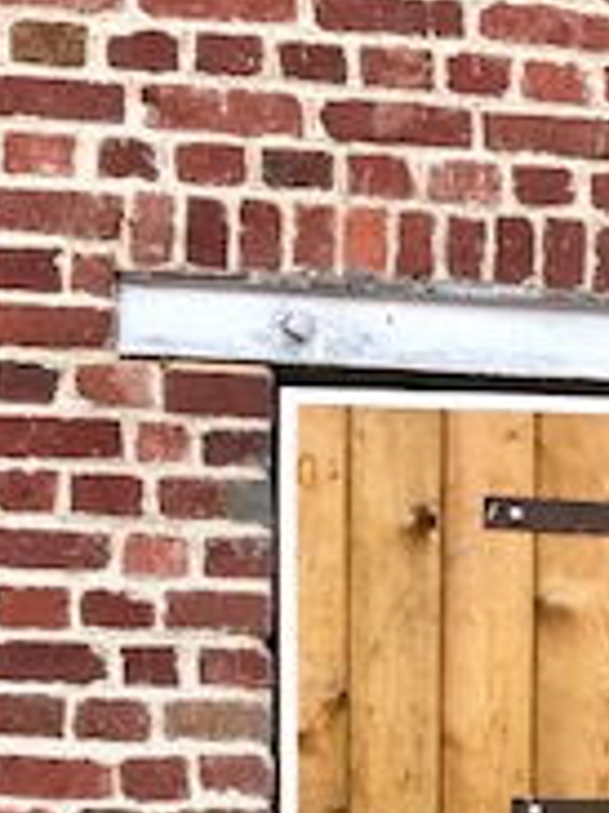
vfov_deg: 18.9
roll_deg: -0.5
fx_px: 2302
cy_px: 982
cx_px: 440
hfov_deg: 15.0
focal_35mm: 98
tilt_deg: +0.8
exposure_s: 1/147
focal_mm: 3.99
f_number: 1.8
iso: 20
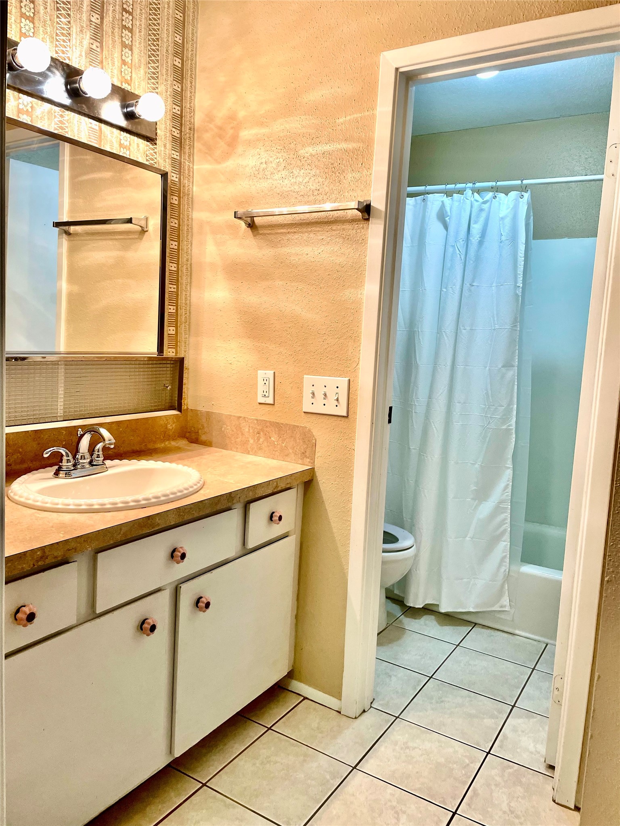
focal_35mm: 26
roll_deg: -3.5
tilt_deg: -6.3
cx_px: 310
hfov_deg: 53.1
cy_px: 413
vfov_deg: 67.3
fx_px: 621
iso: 100
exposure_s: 1/120
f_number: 1.6
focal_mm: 4.2
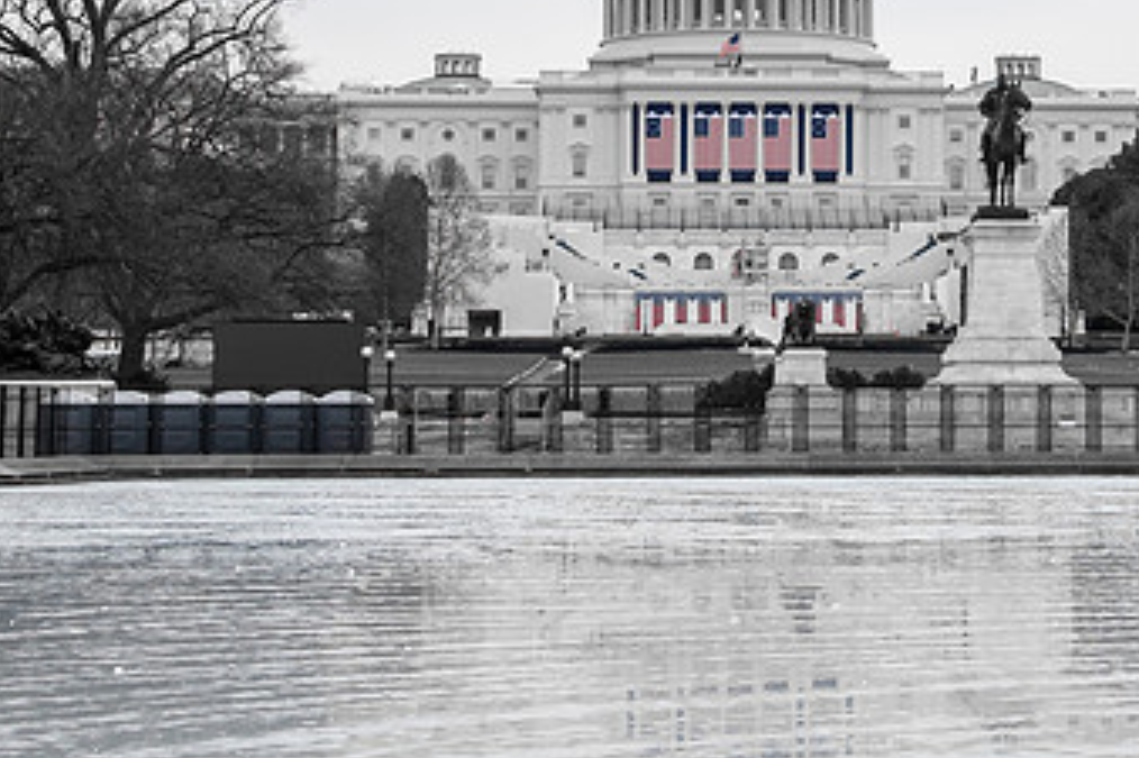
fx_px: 3131
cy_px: 43
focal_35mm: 99
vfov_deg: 13.7
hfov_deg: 20.5
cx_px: 858
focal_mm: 38
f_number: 6.3
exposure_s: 1/125
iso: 200
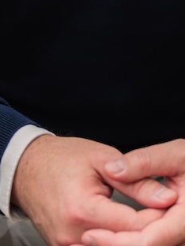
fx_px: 1646
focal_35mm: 231
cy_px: -199
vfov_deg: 8.3
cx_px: 131
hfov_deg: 6.4
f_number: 1.2
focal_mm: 50
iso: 1250
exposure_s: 1/250
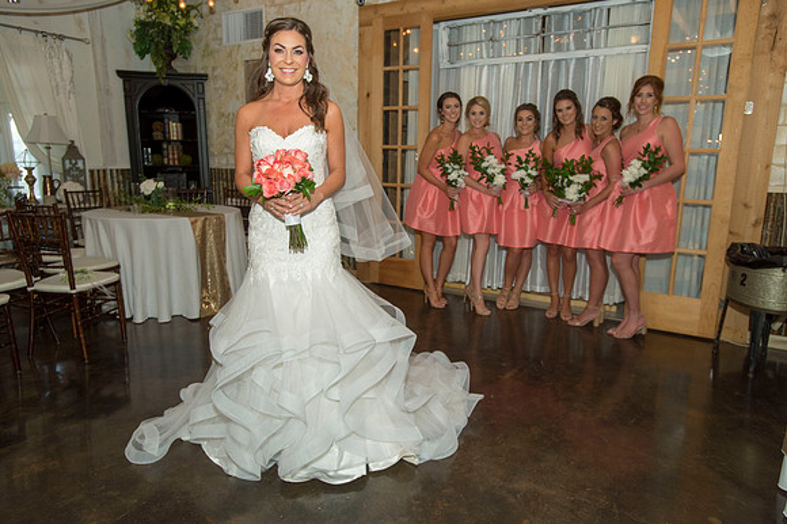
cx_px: 394
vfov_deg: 51.2
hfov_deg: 71.5
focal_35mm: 25
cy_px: 262
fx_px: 546
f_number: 5
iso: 640
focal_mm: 25
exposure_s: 1/125
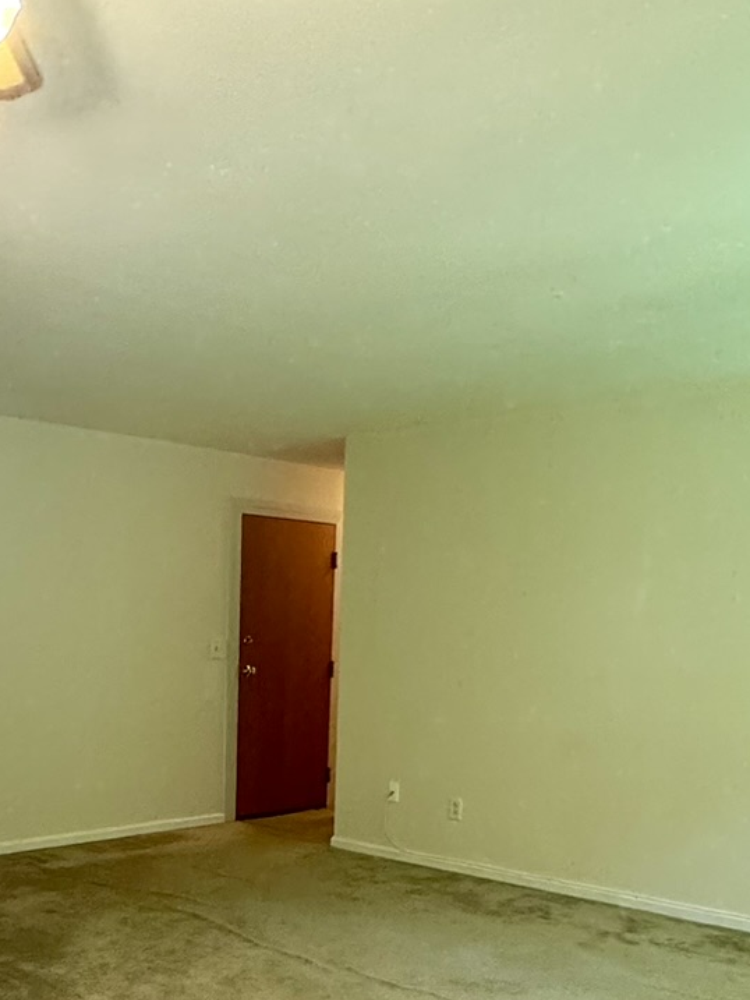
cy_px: 812
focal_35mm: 40
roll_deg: -0.6
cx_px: 240
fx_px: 1155
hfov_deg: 35.6
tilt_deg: -10.0
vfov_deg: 44.3
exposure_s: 1/60
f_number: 2.2
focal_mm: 2.22
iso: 400
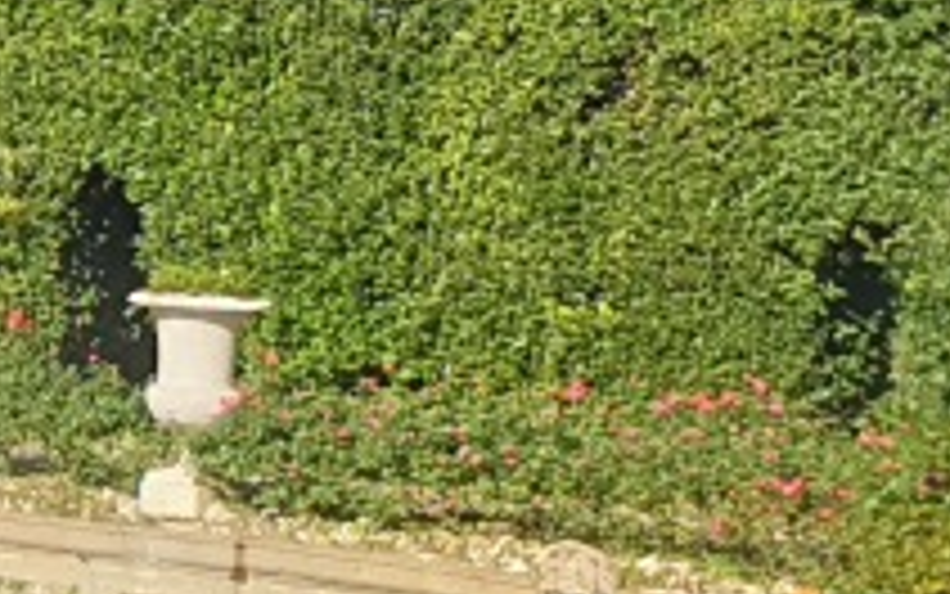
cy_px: 184
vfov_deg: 6.3
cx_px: -1306
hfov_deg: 9.1
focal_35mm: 209
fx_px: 5413
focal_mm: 4.3
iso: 50
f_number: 2.4
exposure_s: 1/882
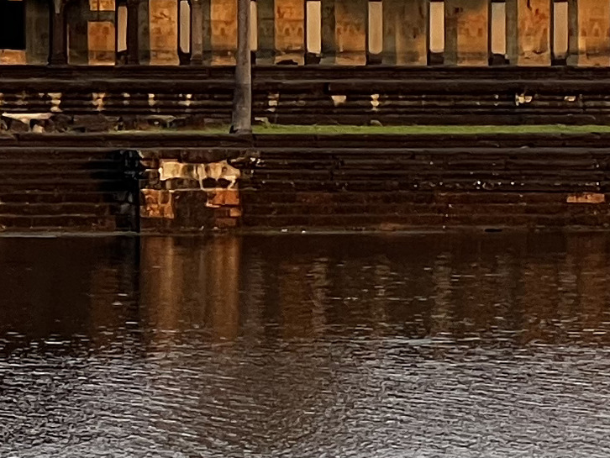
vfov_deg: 3.5
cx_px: 651
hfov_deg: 4.7
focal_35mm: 424
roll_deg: -0.1
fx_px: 7474
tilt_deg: +1.7
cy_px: -118
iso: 32
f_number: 2.8
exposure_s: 1/160
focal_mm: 9
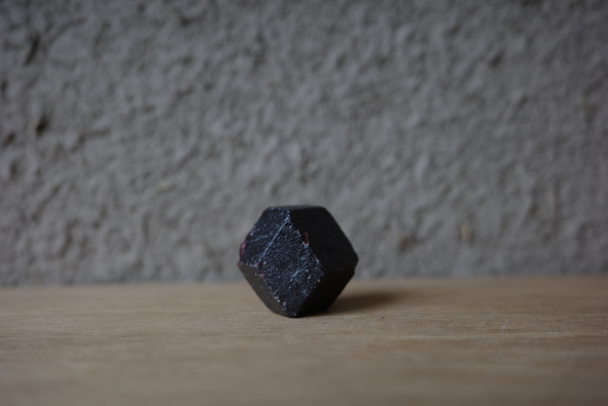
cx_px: 304
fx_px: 676
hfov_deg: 48.5
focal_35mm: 40
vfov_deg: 33.4
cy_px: 203
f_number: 2.8
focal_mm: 26
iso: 200
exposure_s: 1/125
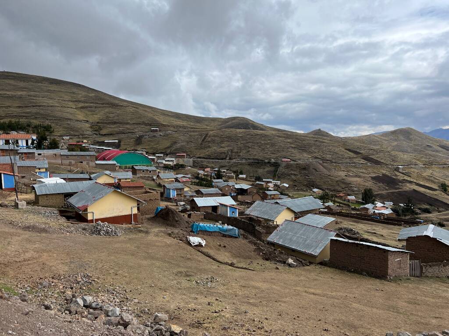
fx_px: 337
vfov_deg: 53.1
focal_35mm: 26
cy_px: 168
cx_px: 224
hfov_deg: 67.3
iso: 50
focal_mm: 5.7
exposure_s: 1/4274
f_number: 1.5
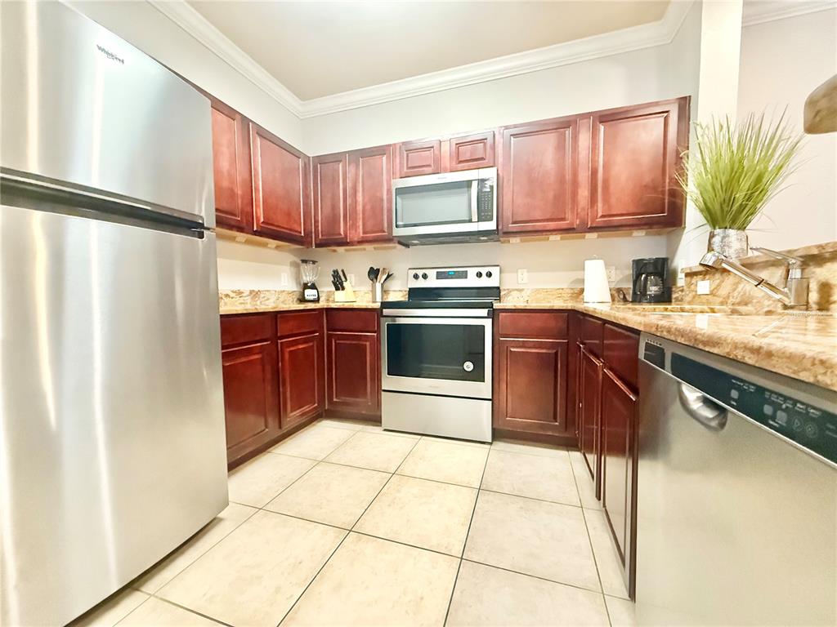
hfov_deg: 102.1
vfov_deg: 85.7
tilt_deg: -2.4
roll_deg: +0.3
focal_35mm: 14
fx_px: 339
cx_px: 418
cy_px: 314
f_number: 2.2
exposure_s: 1/60
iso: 1250
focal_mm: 2.22
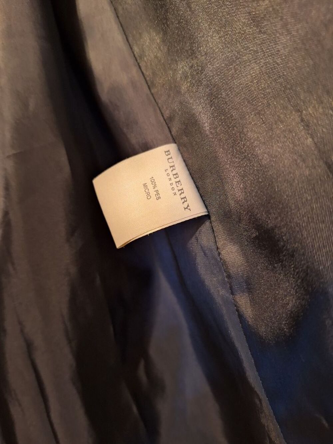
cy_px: 222
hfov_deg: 58.9
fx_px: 295
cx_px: 166
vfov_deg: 73.9
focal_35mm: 23
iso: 400
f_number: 1.8
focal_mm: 5.54
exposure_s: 1/20
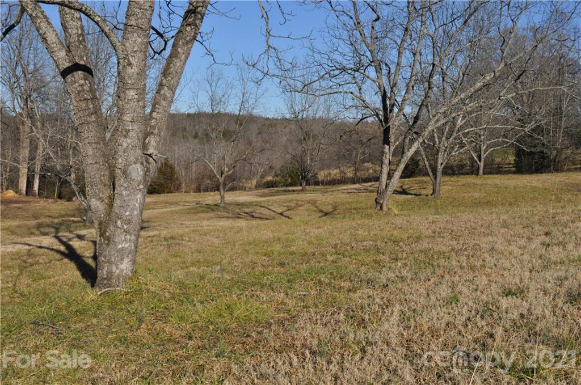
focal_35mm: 42
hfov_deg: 46.5
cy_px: 192
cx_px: 290
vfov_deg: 31.8
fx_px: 677
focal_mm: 28
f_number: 13
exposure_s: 1/640
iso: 1250
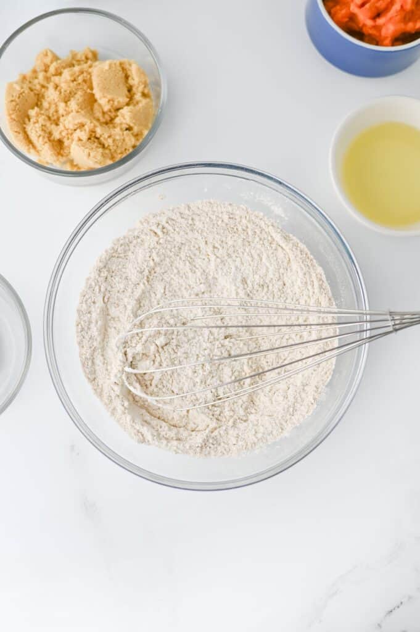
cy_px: 316
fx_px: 876
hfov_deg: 26.9
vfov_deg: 39.6
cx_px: 210
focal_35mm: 50
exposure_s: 1/200
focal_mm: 50
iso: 140
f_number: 3.5
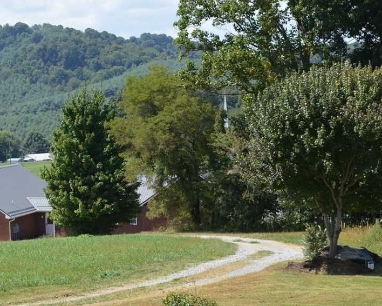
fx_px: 1342
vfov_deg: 13.0
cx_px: 102
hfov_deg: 16.1
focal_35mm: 119
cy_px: 147
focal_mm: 55
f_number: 7.1
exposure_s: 1/200
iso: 100
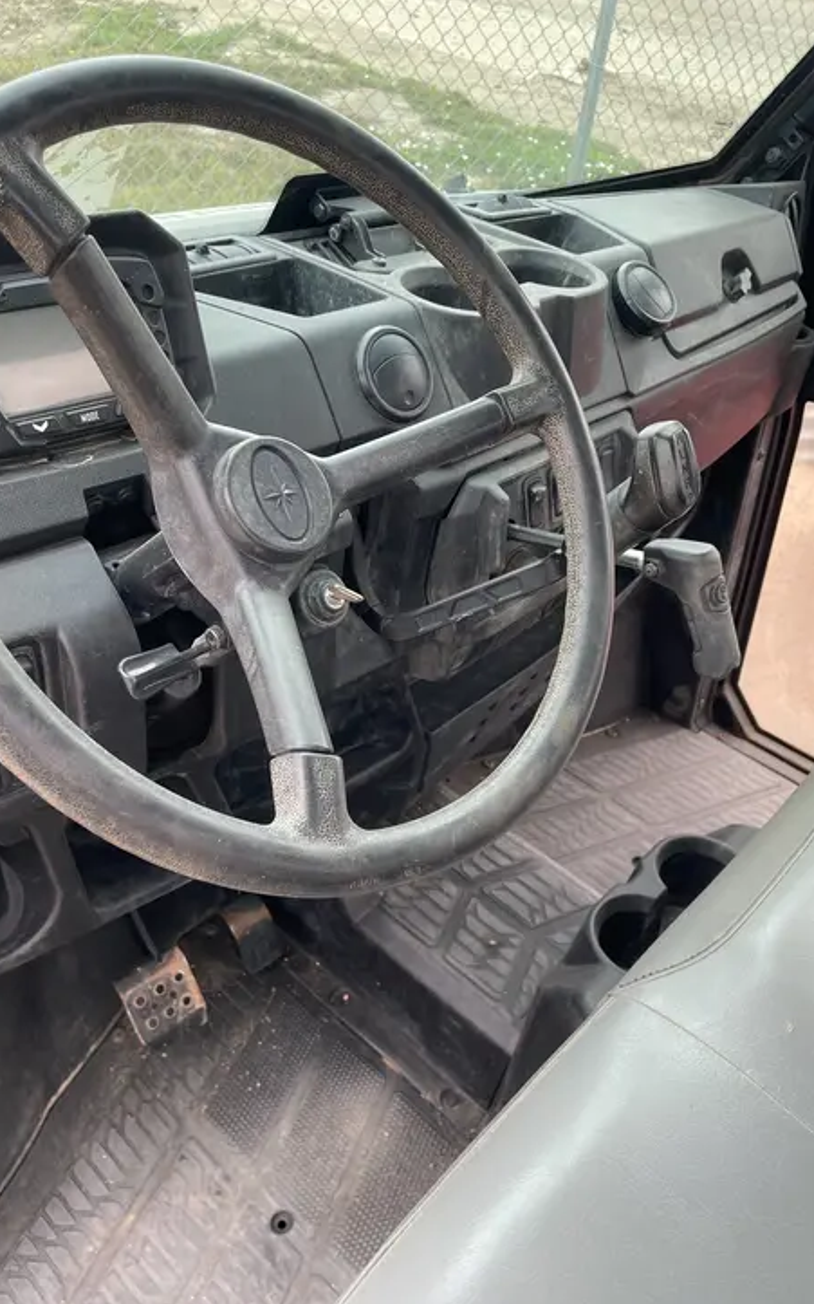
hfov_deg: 44.5
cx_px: 428
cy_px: 655
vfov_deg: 66.5
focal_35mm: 28
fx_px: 994
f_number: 1.6
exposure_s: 1/121
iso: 64
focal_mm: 4.2
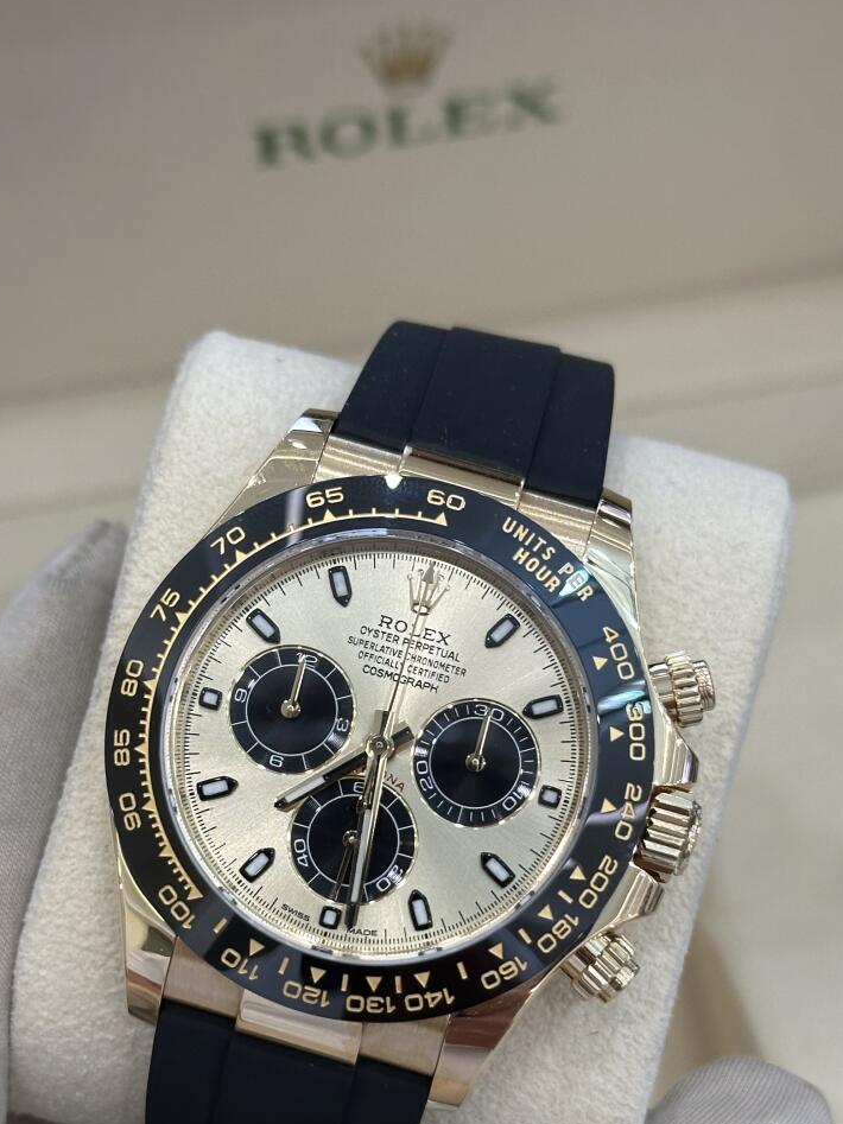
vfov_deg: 26.5
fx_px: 2371
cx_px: 451
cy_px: 751
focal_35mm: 73
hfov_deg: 20.2
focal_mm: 6.86
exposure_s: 1/100
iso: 80
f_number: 1.78
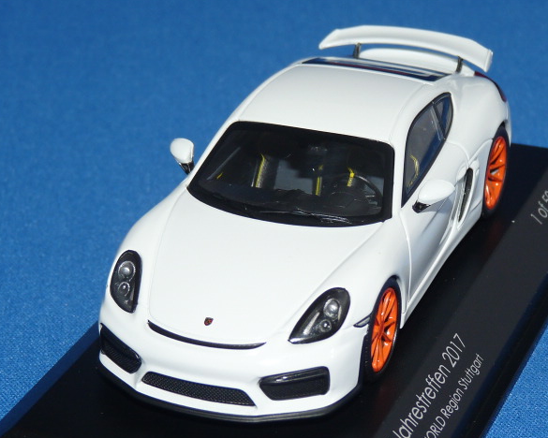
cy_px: 218
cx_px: 278
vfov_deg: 12.1
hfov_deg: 15.2
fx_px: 2060
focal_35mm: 127
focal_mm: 11.9
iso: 100
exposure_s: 1/40
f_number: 3.4
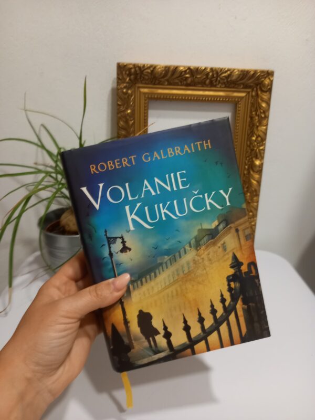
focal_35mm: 25
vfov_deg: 69.4
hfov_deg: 54.9
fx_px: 303
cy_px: 210
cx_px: 158
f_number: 2
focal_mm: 4.6
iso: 200
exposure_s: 1/25
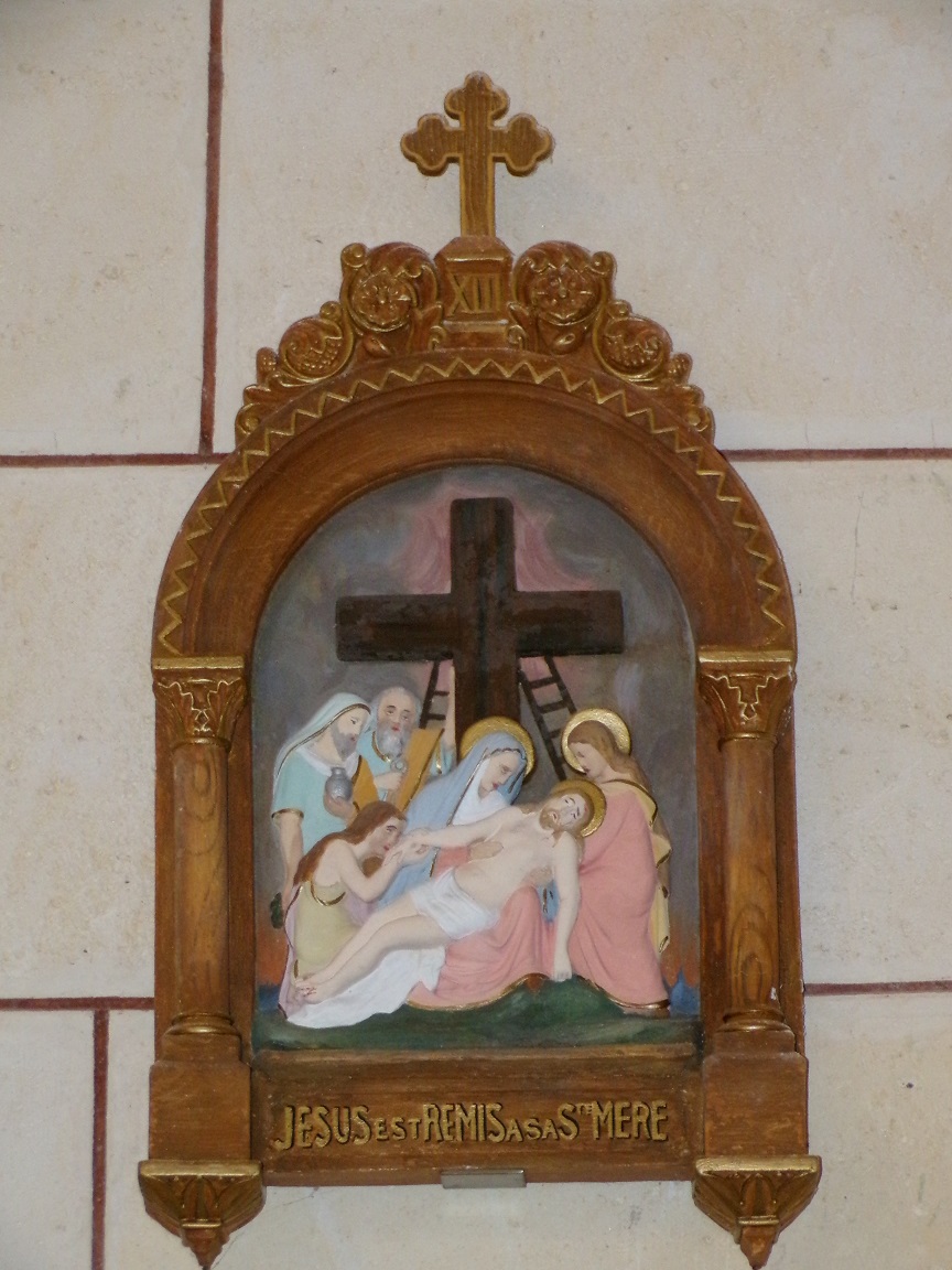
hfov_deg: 11.3
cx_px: 476
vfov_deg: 15.1
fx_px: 4804
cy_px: 635
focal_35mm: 131
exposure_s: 1/100
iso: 800
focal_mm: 23.5
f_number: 4.4
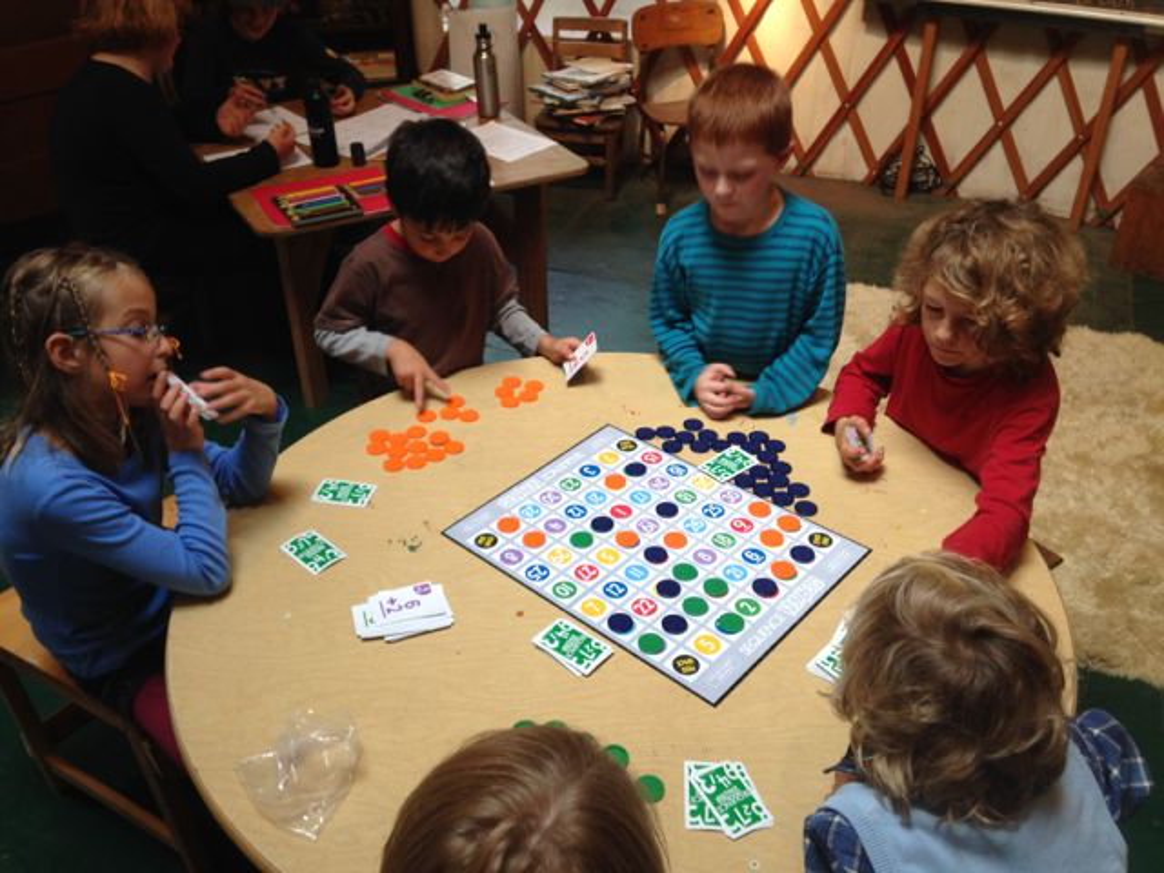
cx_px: 582
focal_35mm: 33
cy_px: 436
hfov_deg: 55.4
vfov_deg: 42.9
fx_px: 1110
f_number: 2.4
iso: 64
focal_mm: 4.12
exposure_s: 1/20
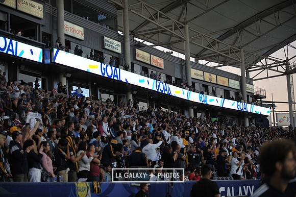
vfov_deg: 16.6
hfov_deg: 24.8
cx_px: 148
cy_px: 98
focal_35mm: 82
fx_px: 674
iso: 640
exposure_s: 1/1000
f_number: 2.8
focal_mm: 82
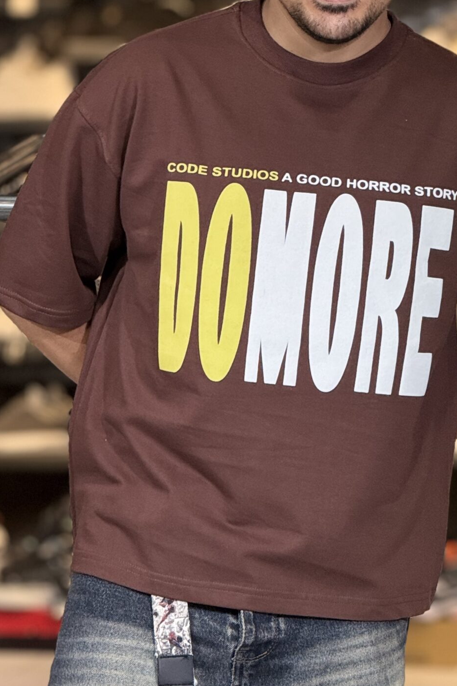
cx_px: 258
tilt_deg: -5.3
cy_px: 322
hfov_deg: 6.0
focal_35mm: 229
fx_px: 4360
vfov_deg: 9.0
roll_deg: +0.7
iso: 200
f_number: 2.8
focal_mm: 15.66
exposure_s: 1/100
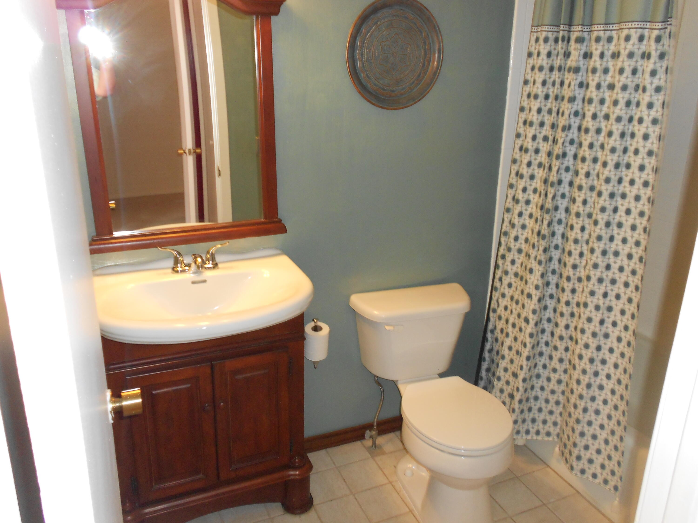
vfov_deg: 48.2
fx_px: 585
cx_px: 349
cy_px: 262
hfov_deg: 61.7
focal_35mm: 29
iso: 200
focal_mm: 5.1
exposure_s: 1/25
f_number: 3.4
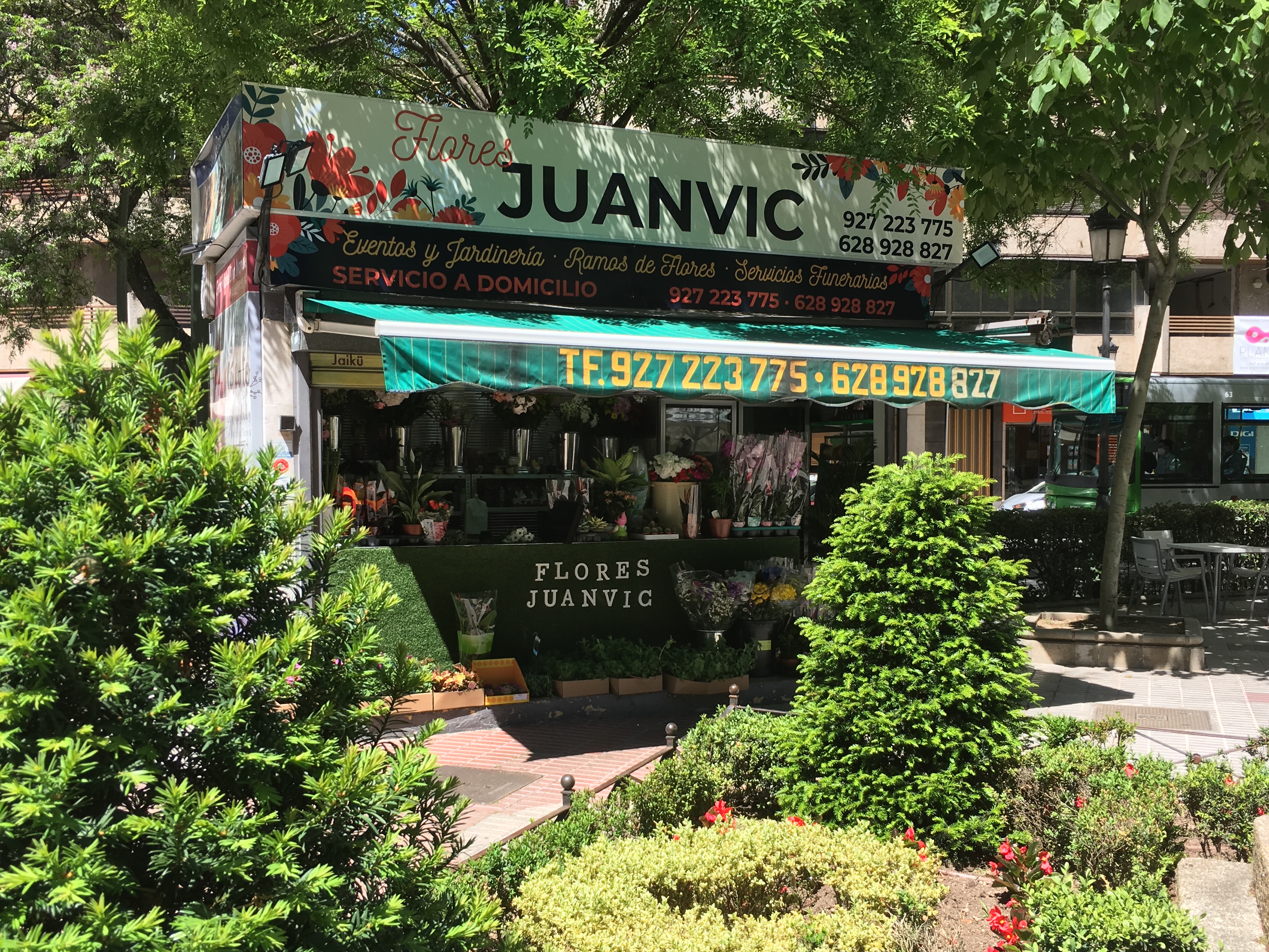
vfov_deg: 40.7
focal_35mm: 35
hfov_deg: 52.6
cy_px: 506
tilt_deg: -0.9
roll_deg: -0.2
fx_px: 1283
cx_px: 656
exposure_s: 1/668
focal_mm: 4.15
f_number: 2.2
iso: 25
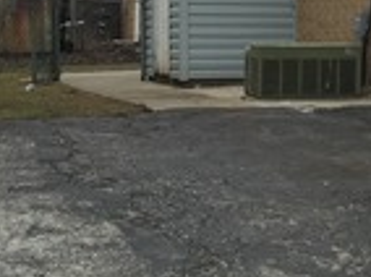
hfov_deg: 13.9
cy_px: 0
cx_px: 596
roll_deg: +0.4
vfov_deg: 11.2
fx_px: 1402
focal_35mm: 131
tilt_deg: +0.7
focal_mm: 4.15
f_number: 2.2
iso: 32
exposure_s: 1/860
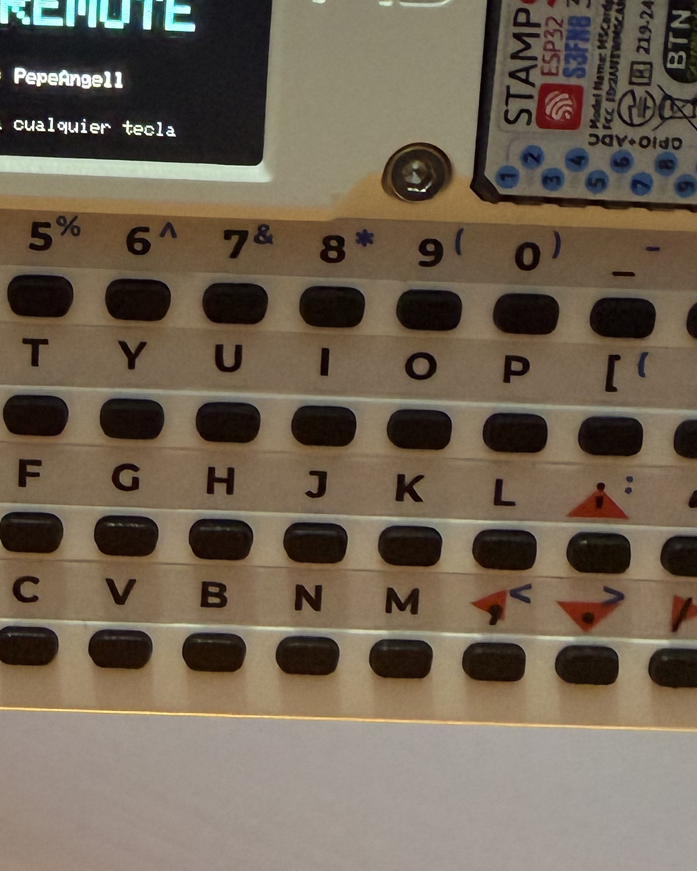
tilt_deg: -44.7
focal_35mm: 61
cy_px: 160
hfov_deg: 24.5
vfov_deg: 30.1
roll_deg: -0.6
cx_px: 111
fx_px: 1572
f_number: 2.2
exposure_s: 1/60
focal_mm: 2.22
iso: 250
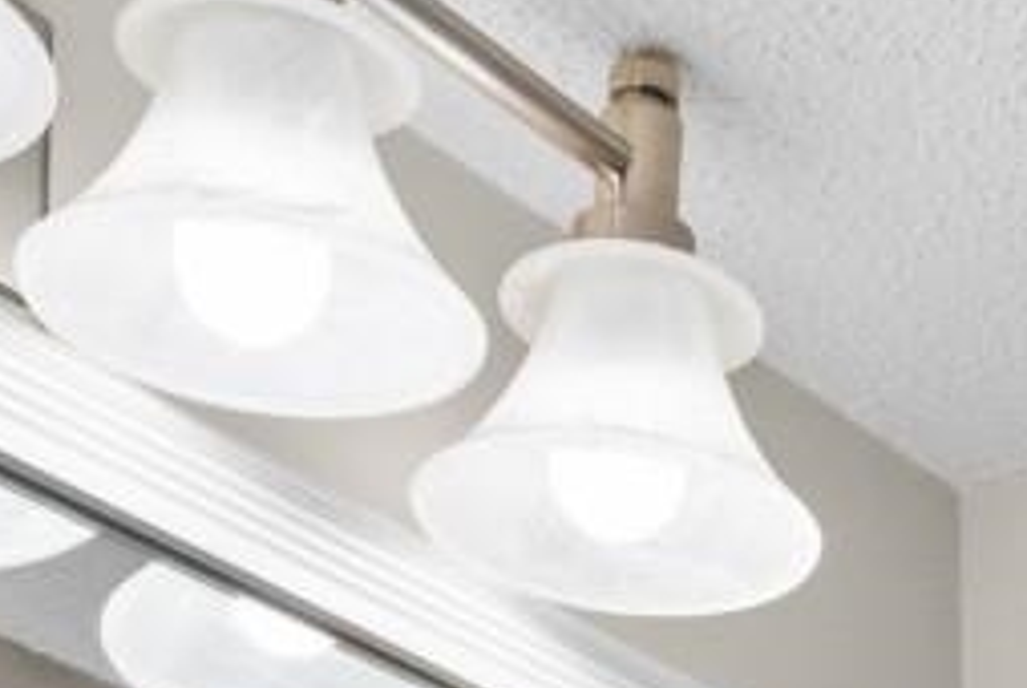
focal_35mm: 121
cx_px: 958
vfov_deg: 9.1
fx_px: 3456
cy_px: 2088
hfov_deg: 16.6
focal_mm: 13
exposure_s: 1/30
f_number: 4.8
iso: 100
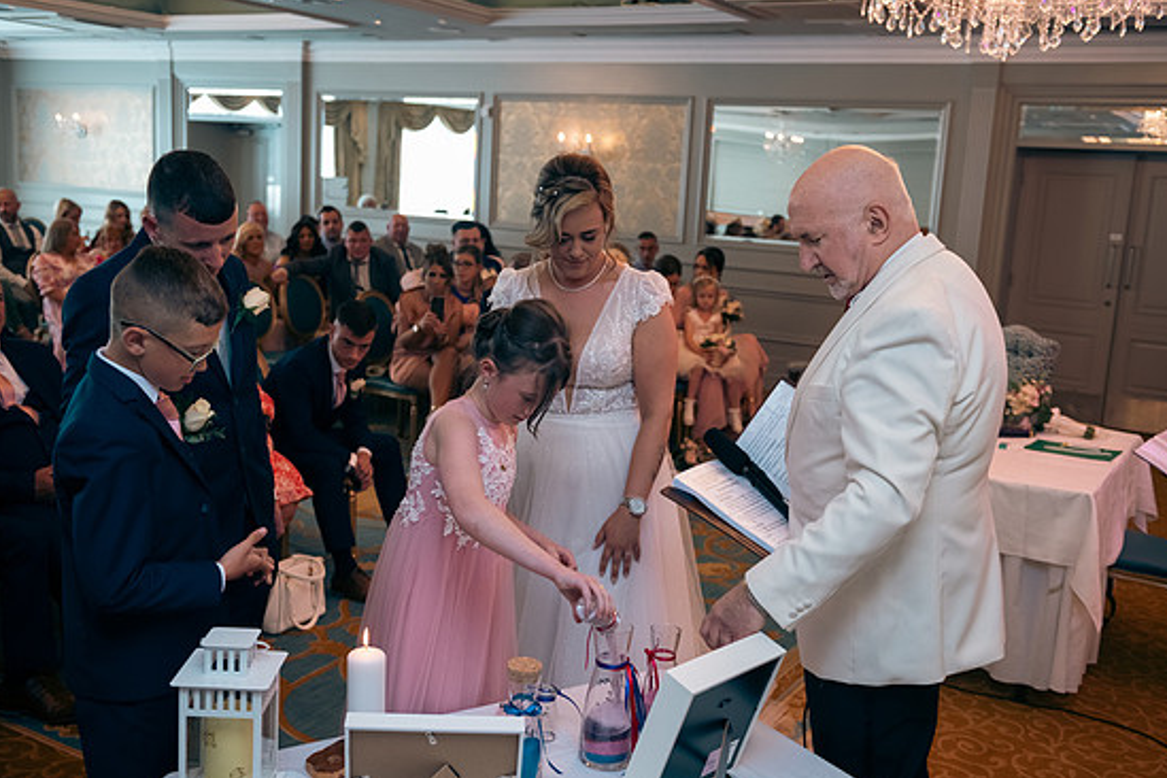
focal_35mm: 37
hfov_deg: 51.9
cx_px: 591
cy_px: 405
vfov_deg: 35.9
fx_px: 1199
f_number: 3.5
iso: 640
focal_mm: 35
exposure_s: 1/160
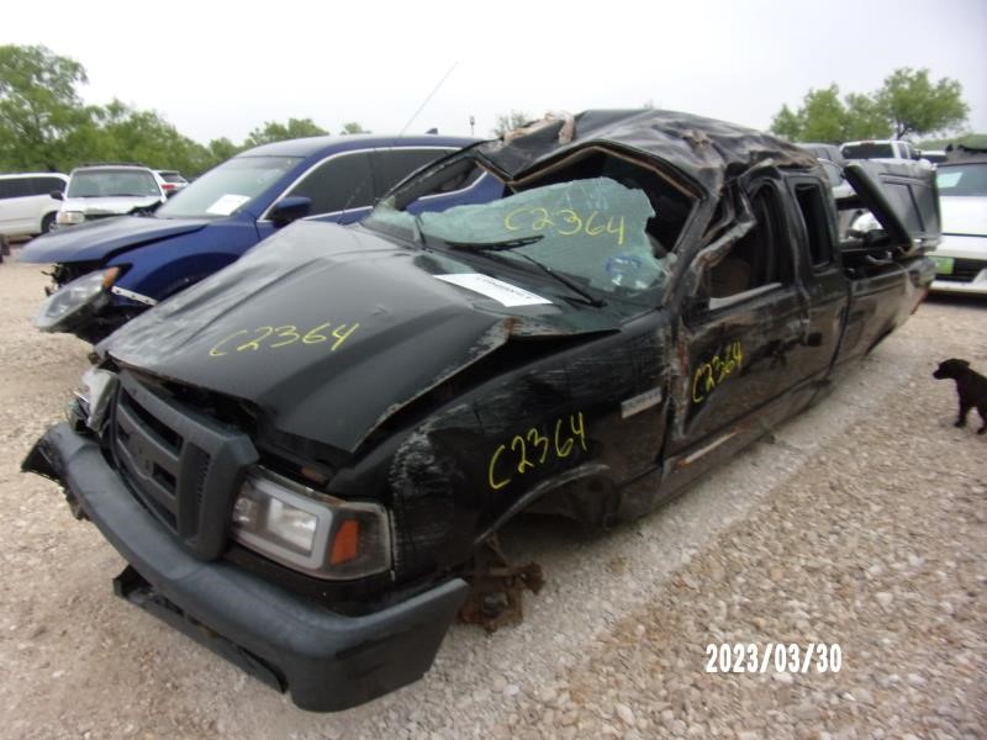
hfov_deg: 71.6
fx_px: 684
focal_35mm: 24
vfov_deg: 56.8
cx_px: 494
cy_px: 370
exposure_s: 1/34
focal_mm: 4.3
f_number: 3.3
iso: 145
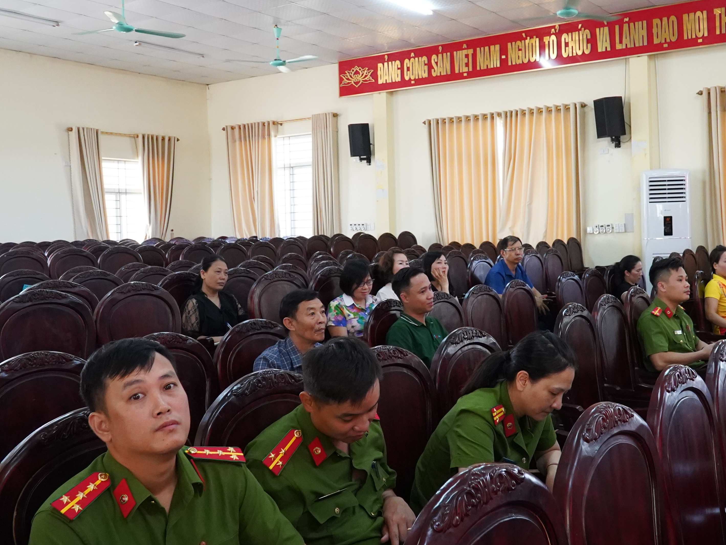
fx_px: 755
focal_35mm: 36
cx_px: 438
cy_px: 238
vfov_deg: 39.6
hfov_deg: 51.0
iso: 5000
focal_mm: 18
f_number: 6.3
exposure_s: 1/100
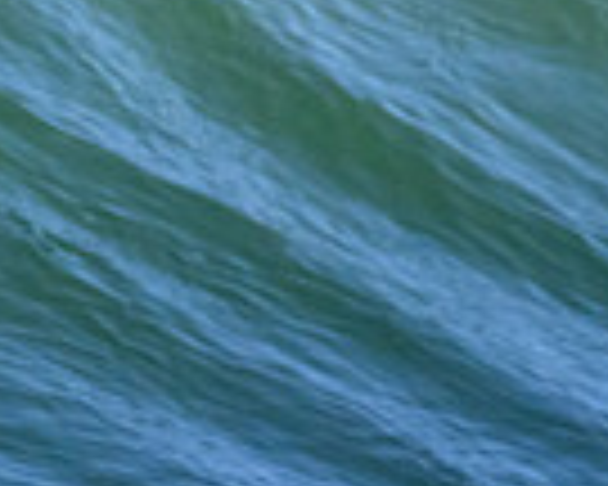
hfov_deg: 0.5
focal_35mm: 3962
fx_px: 71294
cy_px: 398
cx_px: -310
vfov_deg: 0.4
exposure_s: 1/2000
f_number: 11
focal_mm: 800
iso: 4000
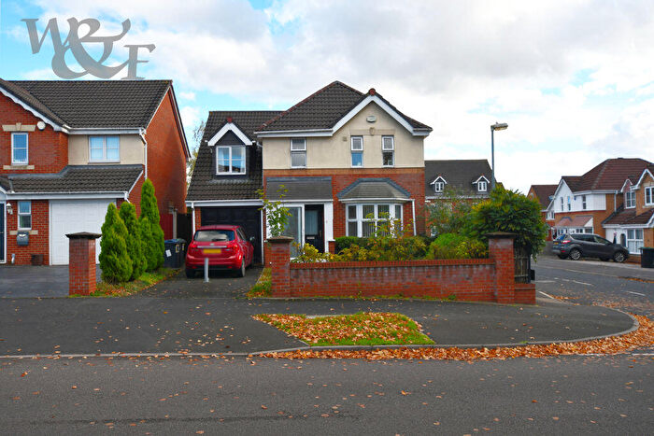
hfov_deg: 61.9
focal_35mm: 30
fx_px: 545
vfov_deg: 43.6
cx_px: 327
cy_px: 218
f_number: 6.3
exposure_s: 1/160
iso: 100
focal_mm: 20
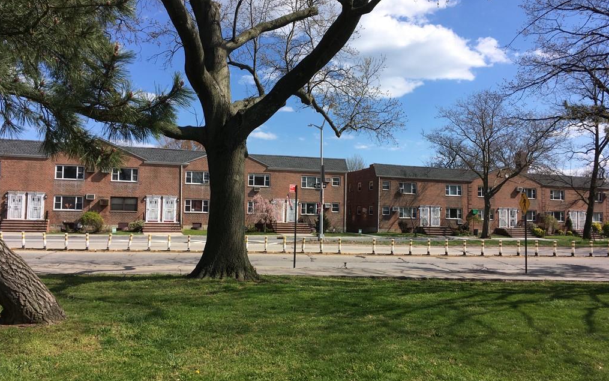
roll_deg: -1.4
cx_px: 305
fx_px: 515
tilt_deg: +4.5
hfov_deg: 61.2
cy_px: 181
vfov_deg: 40.6
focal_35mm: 31
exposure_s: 1/1570
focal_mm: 4.15
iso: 25
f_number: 2.2
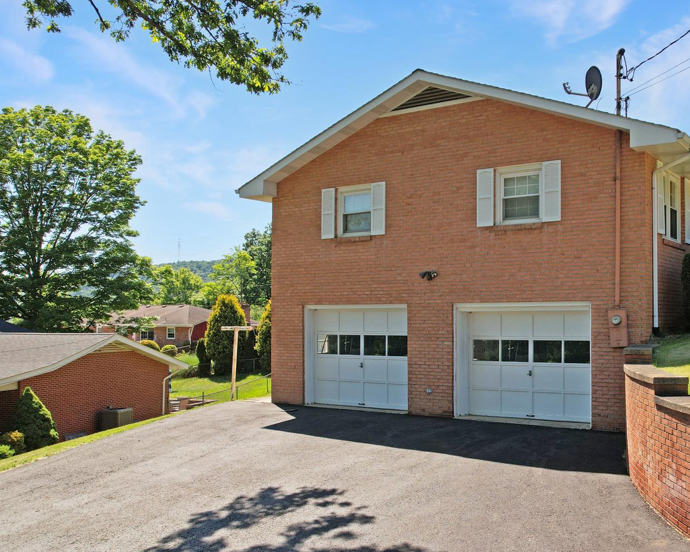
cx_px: 463
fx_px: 694
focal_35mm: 34
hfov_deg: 51.8
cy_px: 348
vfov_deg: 43.0
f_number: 2.8
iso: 100
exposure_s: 1/80
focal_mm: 8.4
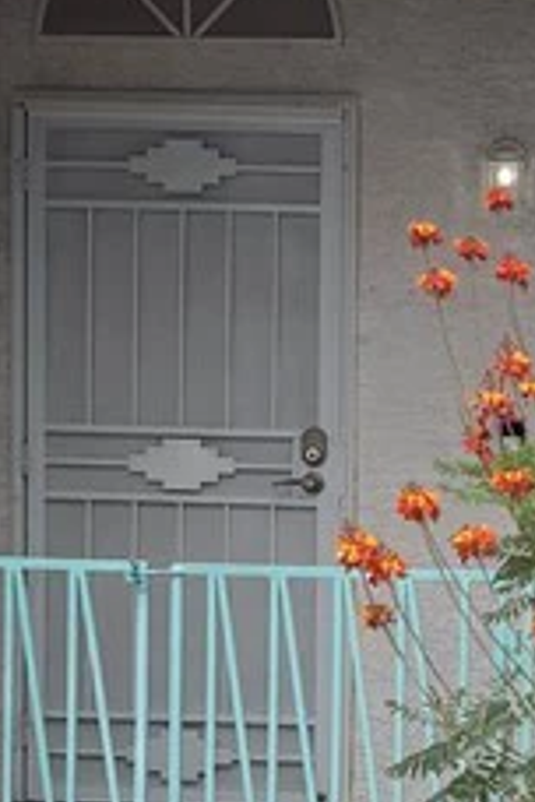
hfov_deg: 10.3
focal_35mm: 131
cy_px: 763
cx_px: 630
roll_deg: -1.3
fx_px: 2920
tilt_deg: -4.8
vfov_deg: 15.4
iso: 20
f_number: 1.8
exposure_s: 1/1946
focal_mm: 3.99
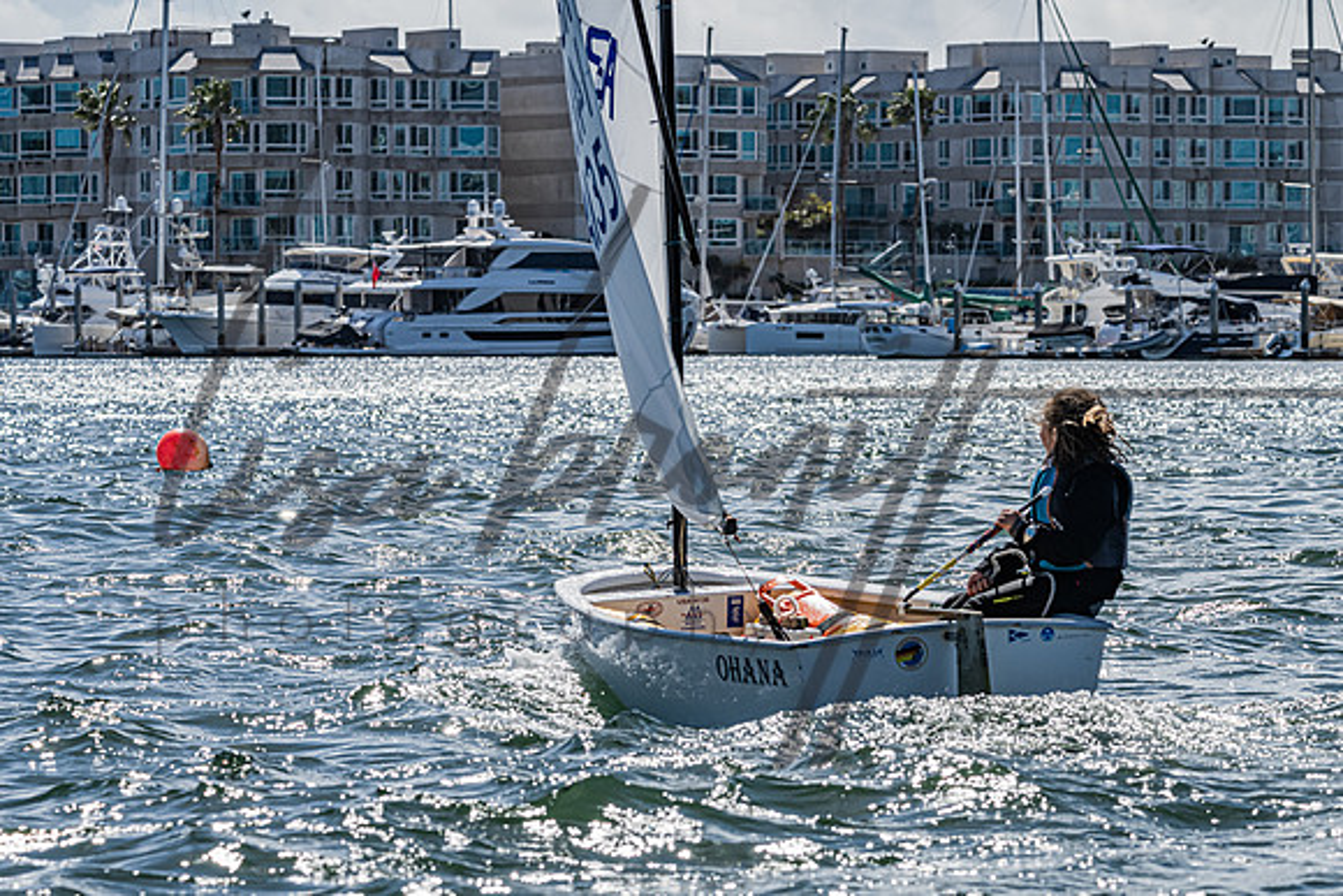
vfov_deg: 7.6
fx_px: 6786
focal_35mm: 182
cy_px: 523
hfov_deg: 11.3
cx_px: 769
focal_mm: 155
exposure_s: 1/1600
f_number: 10
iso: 320
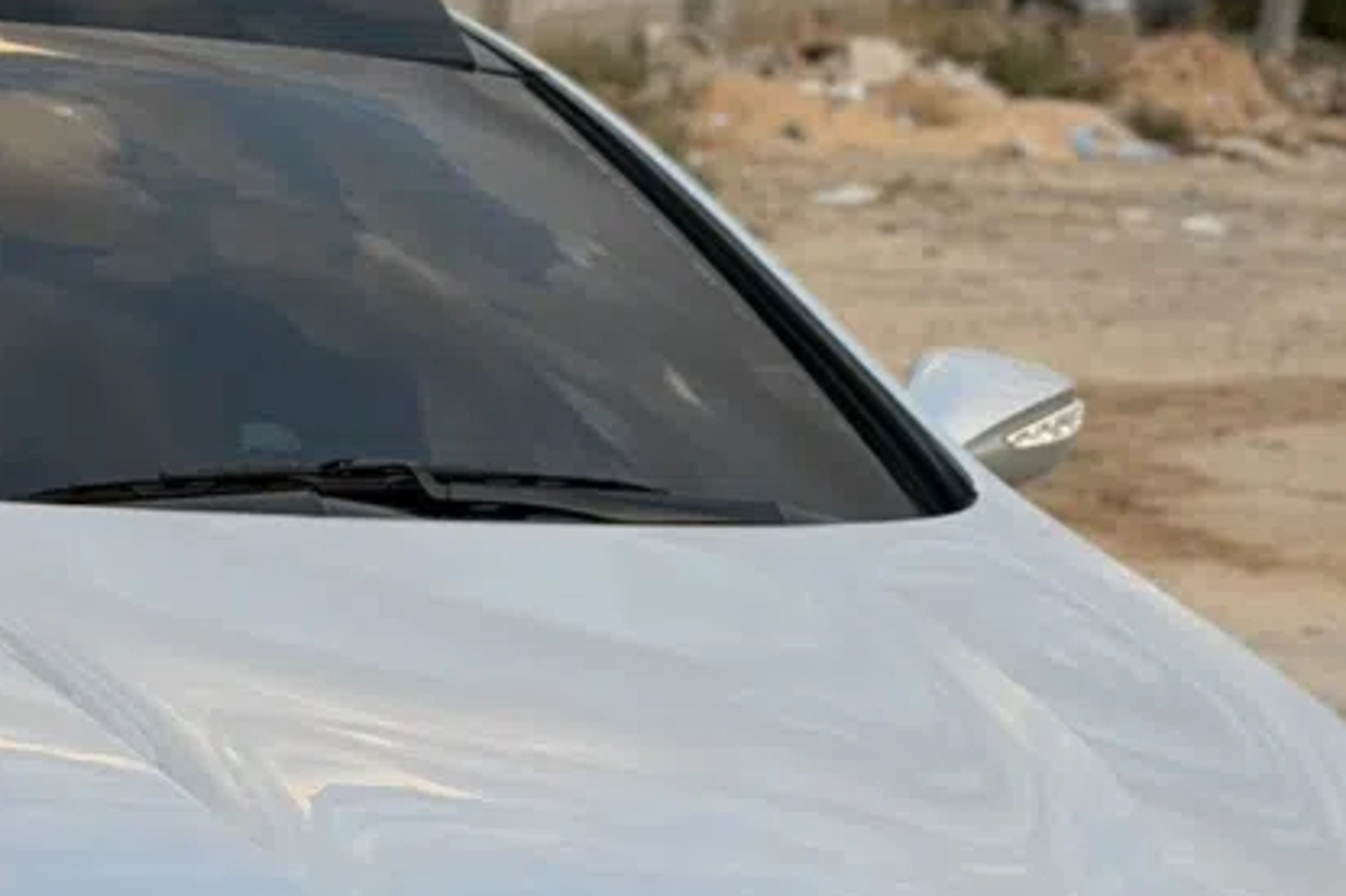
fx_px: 6129
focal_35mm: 164
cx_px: 146
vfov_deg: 8.3
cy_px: 923
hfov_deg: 12.4
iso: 64
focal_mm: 6.76
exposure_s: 1/177
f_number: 1.78
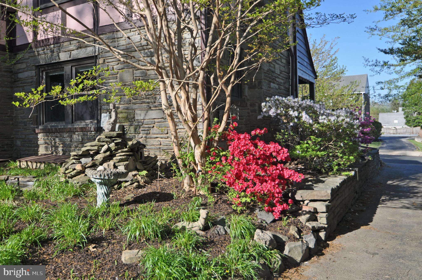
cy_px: 140
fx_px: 351
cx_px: 211
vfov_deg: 43.5
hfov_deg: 62.0
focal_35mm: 30
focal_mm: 20
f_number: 4.2
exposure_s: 1/800
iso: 200
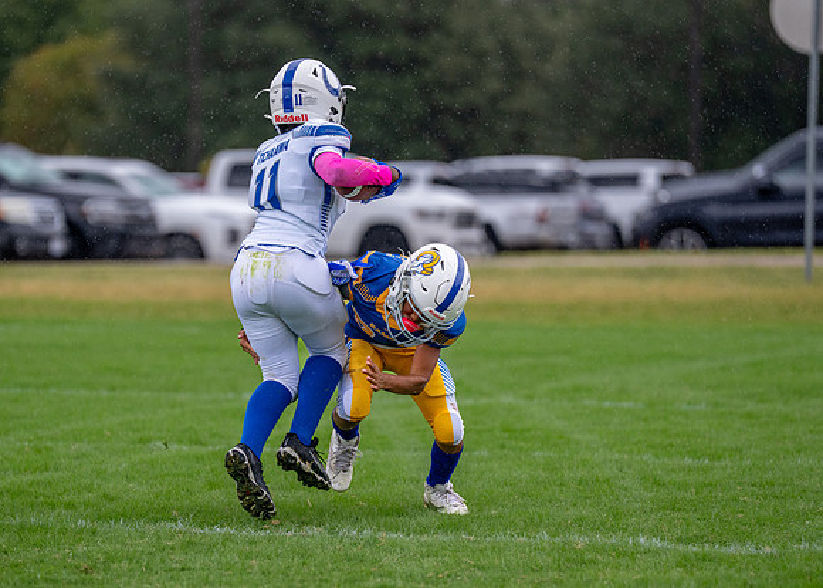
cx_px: 320
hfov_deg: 7.4
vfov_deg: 5.3
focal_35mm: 272
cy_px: 333
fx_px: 6357
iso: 500
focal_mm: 200
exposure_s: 1/1600
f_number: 2.8
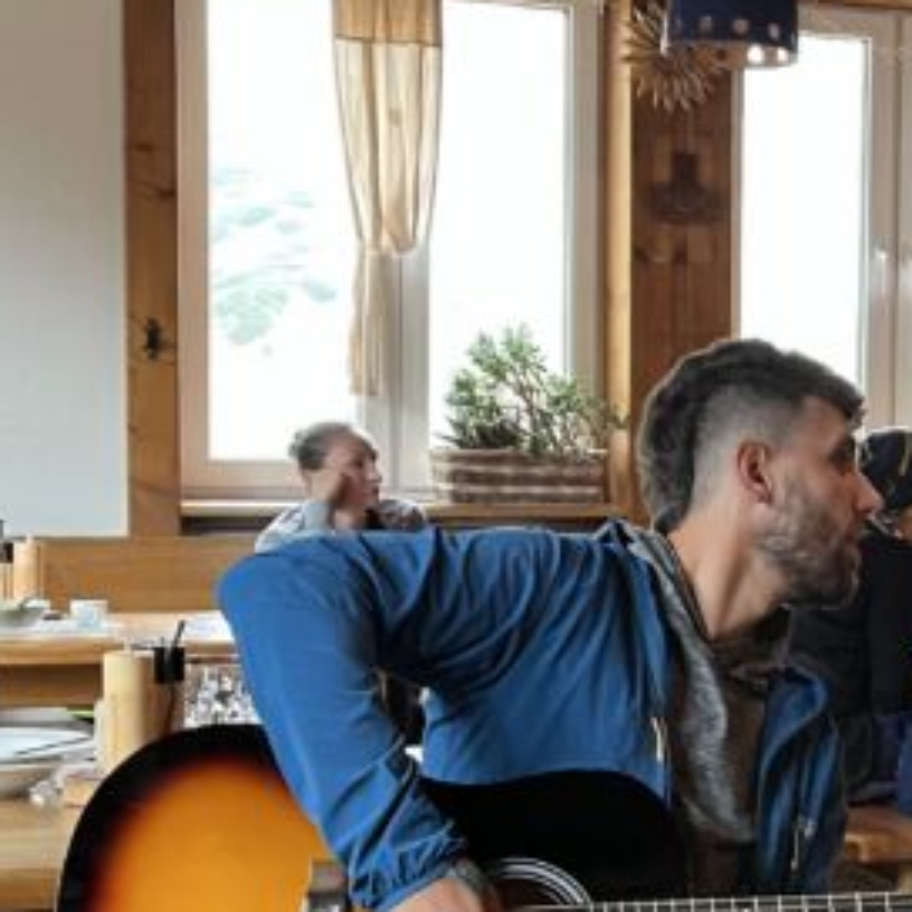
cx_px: 904
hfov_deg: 22.0
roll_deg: -0.3
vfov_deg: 22.7
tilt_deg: -5.7
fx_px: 2265
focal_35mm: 76
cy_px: 563
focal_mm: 5.1
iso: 200
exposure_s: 1/60
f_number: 1.6
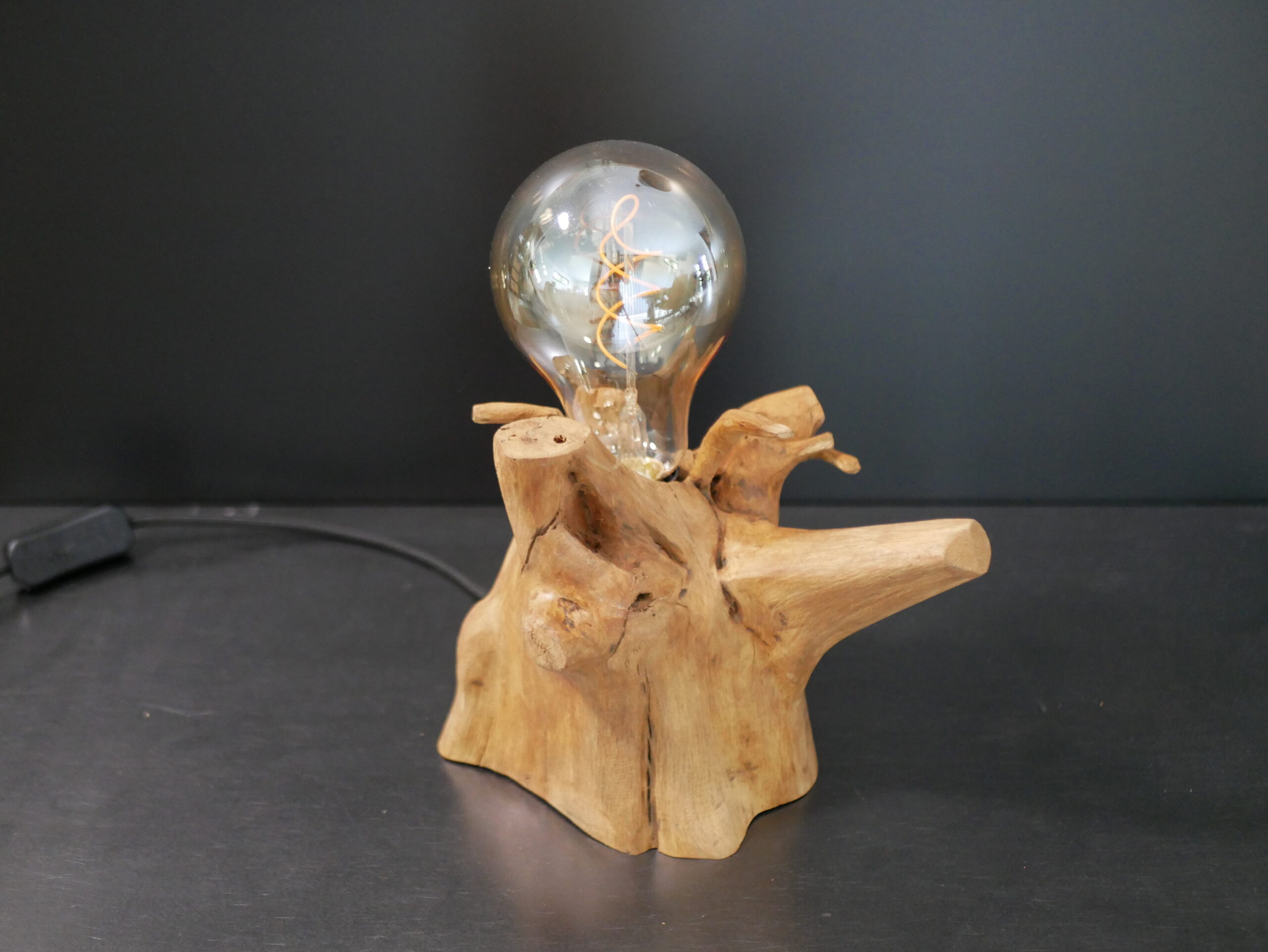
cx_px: 634
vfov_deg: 29.1
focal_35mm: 50
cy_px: 476
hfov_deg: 38.2
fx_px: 1832
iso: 2000
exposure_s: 1/60
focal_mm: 25
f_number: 1.7
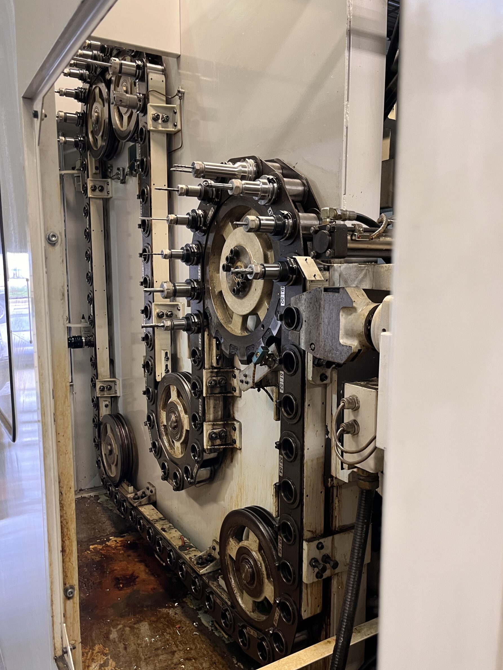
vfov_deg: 63.4
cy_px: 350
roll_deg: -0.9
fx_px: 542
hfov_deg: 49.7
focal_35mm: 28
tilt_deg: -8.3
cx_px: 234
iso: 125
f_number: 1.6
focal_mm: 5.1
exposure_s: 1/60
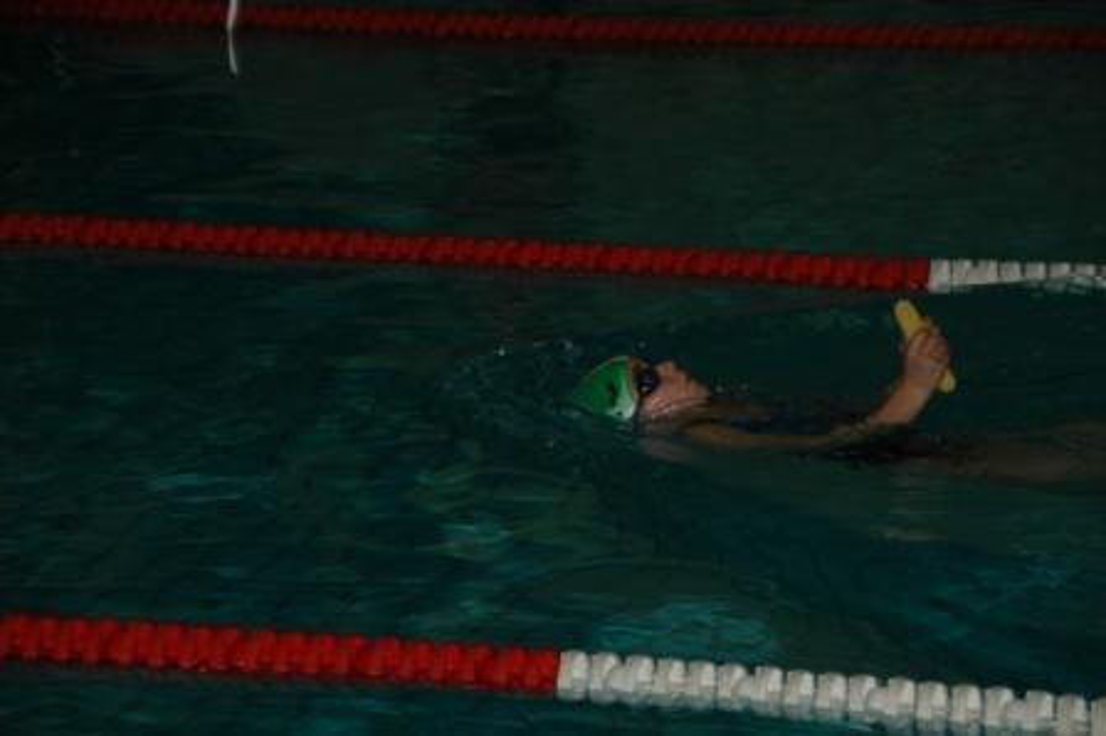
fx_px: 4375
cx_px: 553
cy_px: 368
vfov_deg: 9.6
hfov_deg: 14.4
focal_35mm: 142
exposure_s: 1/60
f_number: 5.3
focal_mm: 95
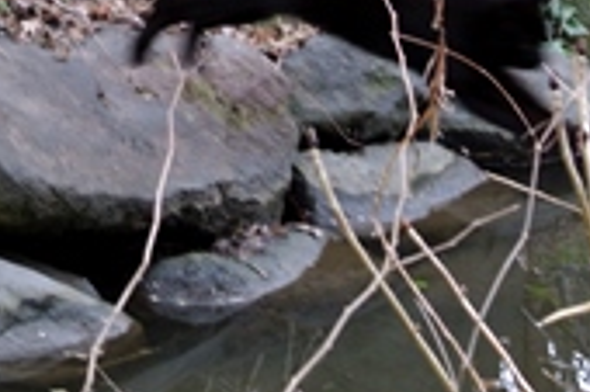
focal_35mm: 191
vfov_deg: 7.1
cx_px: 194
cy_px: -38
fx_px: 3127
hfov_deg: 10.8
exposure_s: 1/60
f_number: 5.6
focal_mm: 30
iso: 200
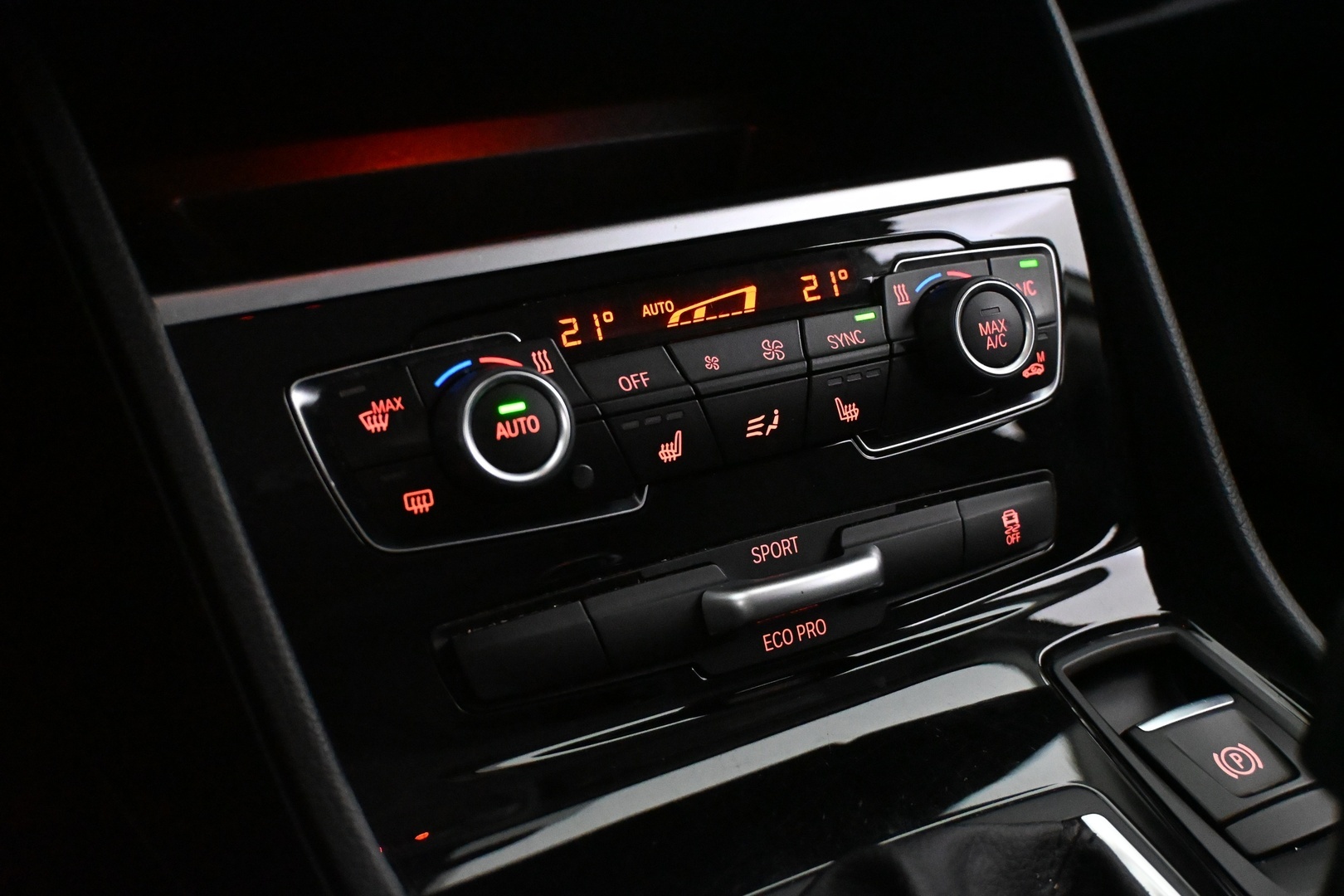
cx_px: 672
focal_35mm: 40
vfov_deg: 33.6
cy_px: 448
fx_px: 1484
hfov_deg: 48.7
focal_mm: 26.5
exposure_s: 1/60
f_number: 4.5
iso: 10000
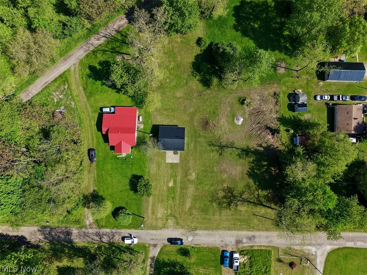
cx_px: 184
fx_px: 254
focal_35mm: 24
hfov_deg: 71.6
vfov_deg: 56.8
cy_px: 138
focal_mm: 8.67
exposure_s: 1/320
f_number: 1.8
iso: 100
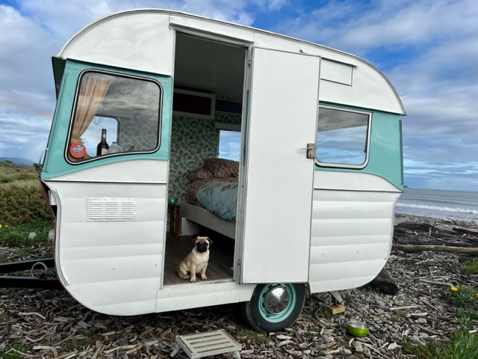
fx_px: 359
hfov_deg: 67.3
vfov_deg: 53.1
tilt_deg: -0.4
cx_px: 239
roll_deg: -3.0
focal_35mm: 26
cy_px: 180
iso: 50
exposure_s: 1/6579
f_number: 1.5
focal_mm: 5.7
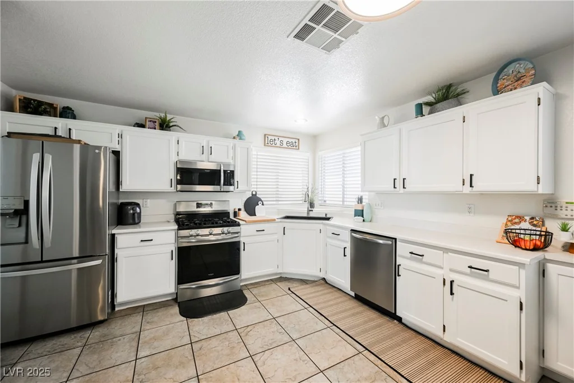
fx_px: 223
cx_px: 287
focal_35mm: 14
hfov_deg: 104.2
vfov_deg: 81.2
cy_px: 192
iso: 400
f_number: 8
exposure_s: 1/60
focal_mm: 14
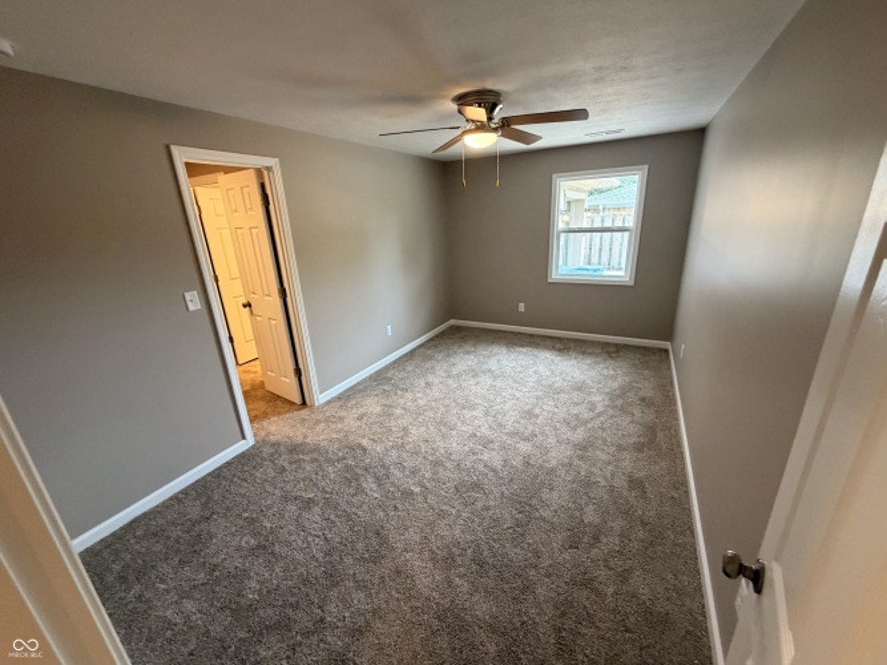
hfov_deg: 102.1
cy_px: 332
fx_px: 359
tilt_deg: -18.9
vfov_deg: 85.7
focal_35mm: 14
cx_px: 444
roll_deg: +3.0
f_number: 2.2
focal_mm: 2.22
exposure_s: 1/60
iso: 400
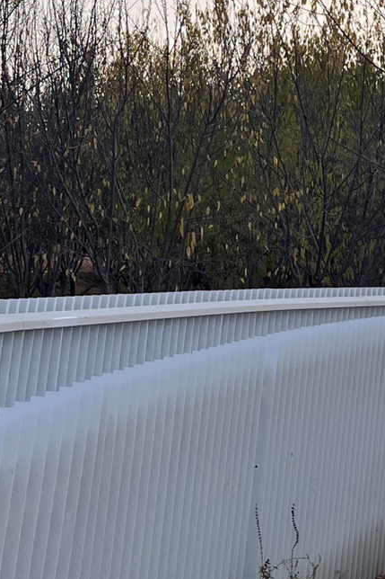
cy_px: 52
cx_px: 541
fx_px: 1348
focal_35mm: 84
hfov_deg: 15.3
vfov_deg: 23.5
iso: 50
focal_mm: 5.1
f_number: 1.6
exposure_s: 1/2410
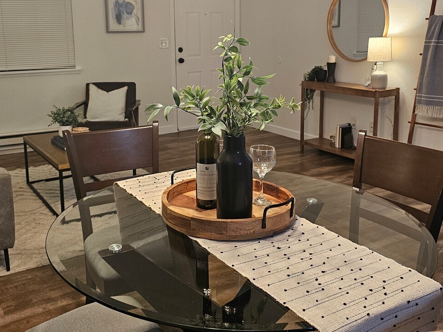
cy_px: 119
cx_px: 196
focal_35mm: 38
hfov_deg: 48.9
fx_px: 486
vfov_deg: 37.4
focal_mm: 6.3
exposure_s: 1/120
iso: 250
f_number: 1.7
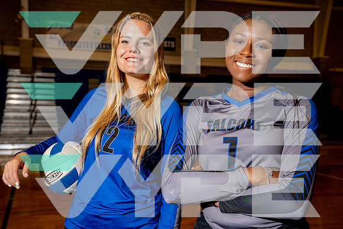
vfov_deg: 30.5
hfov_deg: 44.5
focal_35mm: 44
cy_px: 114
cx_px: 172
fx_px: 419
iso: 200
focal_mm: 44
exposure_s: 1/250
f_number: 5.6
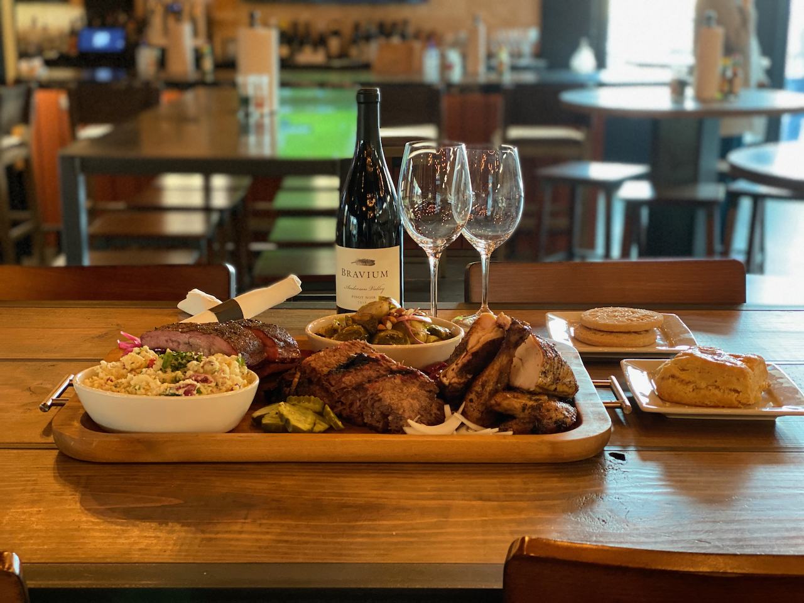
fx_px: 1208
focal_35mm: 52
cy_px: 302
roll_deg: -0.8
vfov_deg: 28.0
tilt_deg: -14.2
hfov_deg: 36.8
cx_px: 402
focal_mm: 6
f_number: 2
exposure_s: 1/40
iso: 320
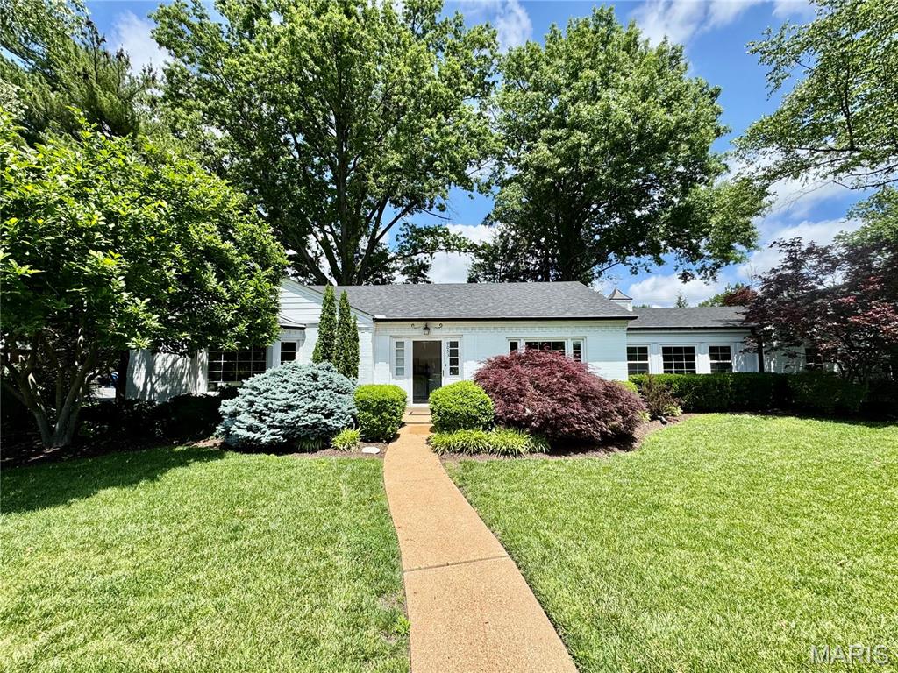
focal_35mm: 14
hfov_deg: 102.1
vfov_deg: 85.7
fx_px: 363
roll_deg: +0.0
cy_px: 336
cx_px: 449
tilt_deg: +4.5
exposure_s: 1/1217
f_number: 2.2
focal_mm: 2.22
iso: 40
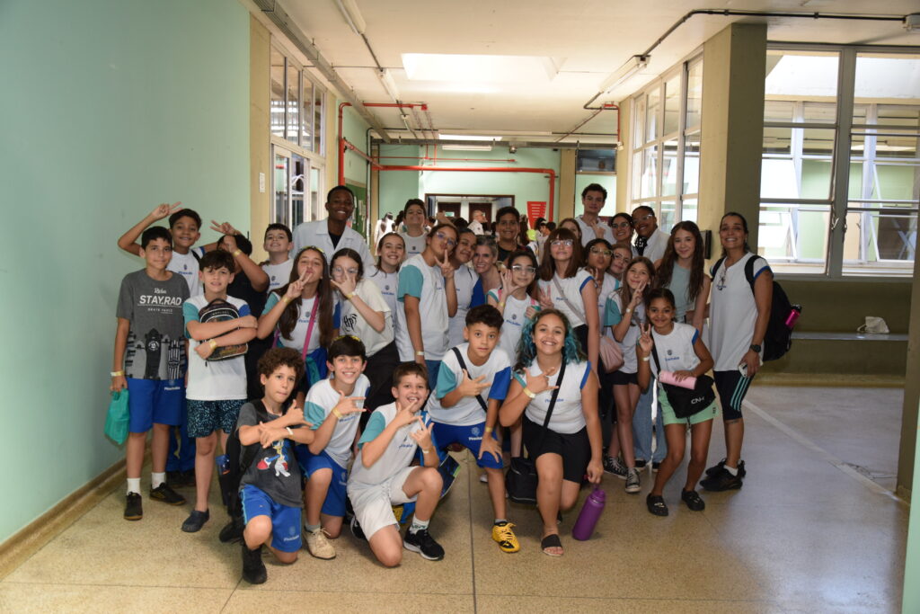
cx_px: 460
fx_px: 843
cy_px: 307
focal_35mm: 33
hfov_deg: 57.2
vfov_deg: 40.0
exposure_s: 1/100
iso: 800
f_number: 5
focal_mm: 22
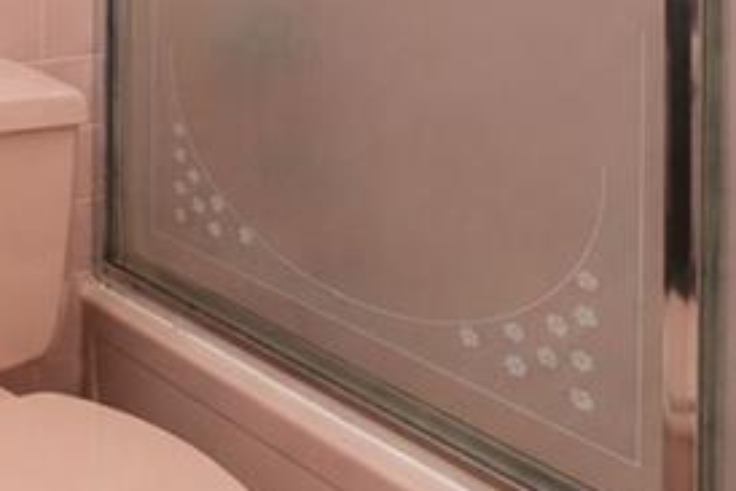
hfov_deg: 26.2
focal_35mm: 56
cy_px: -250
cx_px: -365
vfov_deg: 20.6
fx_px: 1145
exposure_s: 1/80
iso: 1600
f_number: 10
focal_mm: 10
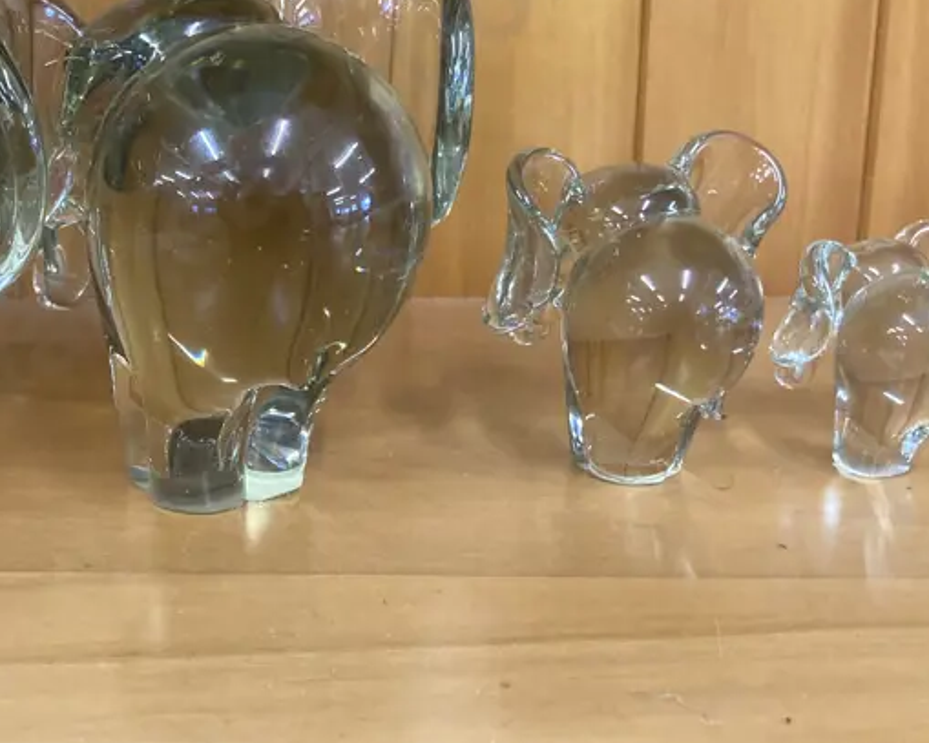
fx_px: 1512
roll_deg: -0.1
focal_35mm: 55
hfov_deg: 33.1
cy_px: 245
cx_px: 175
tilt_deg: -15.1
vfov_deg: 27.4
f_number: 1.8
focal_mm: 3.99
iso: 200
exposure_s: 1/50
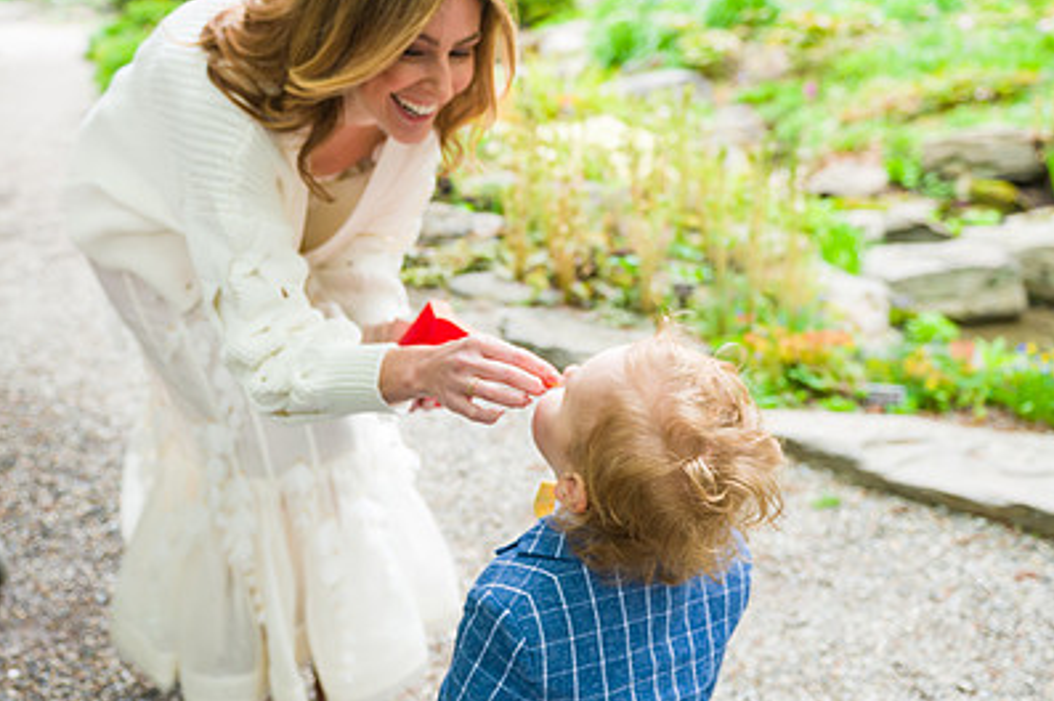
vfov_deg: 34.9
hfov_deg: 50.7
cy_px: 303
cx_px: 489
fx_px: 1112
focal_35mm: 38
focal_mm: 26
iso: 200
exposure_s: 1/200
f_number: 3.5
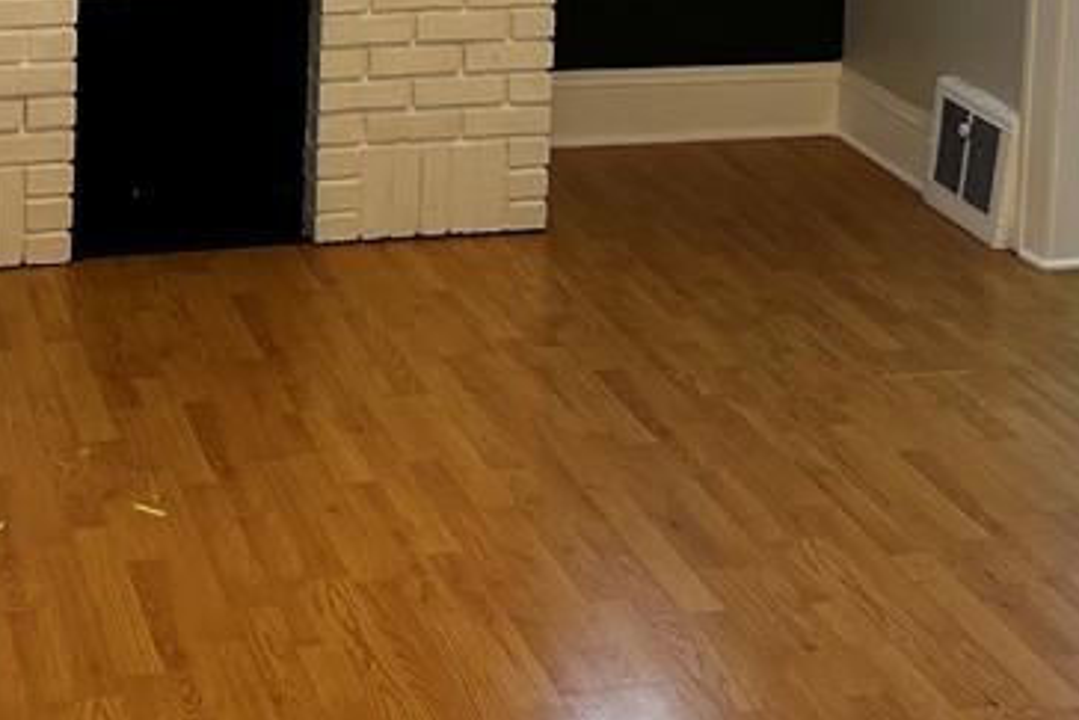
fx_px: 2279
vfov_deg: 16.6
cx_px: 368
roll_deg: -1.7
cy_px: -293
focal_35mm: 76
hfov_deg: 26.5
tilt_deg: -2.9
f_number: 1.5
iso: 125
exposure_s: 1/120
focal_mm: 5.7
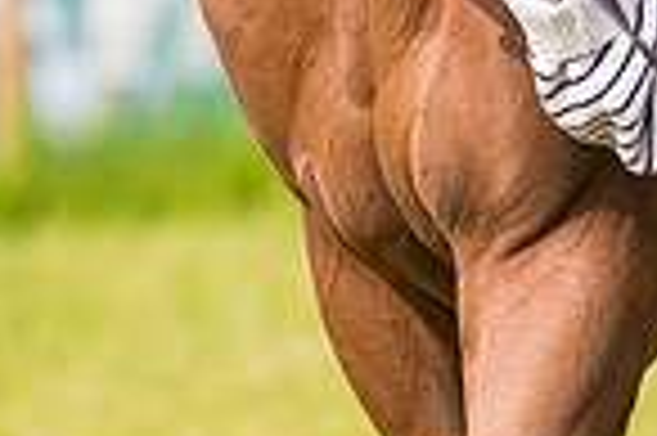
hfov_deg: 2.2
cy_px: -269
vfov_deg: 1.5
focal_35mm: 943
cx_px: 623
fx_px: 17190
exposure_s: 1/400
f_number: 3.2
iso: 50
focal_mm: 135
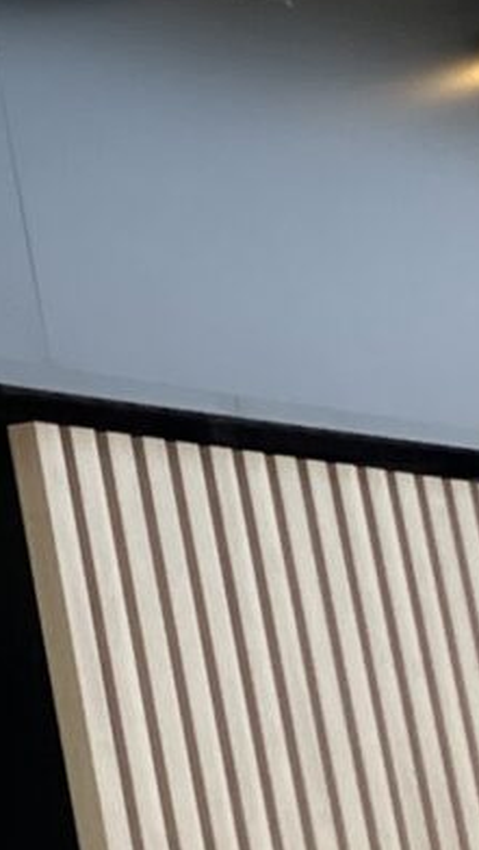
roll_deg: +4.7
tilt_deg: +15.6
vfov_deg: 10.7
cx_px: -1675
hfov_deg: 5.2
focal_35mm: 199
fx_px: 4486
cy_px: -134
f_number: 1.8
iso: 32
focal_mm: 3.99
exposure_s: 1/648
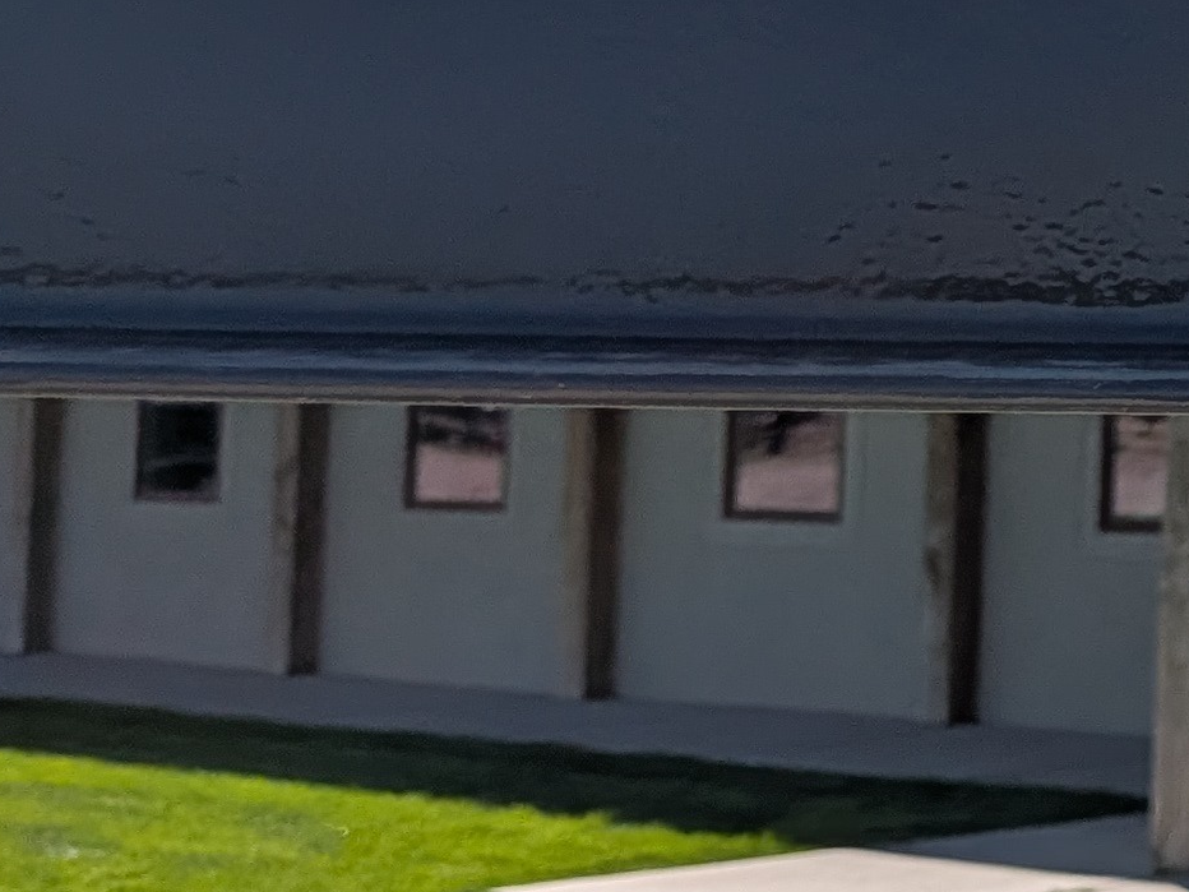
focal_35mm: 103
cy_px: -94
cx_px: 2207
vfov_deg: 14.0
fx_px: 3538
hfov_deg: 15.9
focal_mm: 4.53
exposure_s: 1/2128
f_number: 1.7
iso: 33
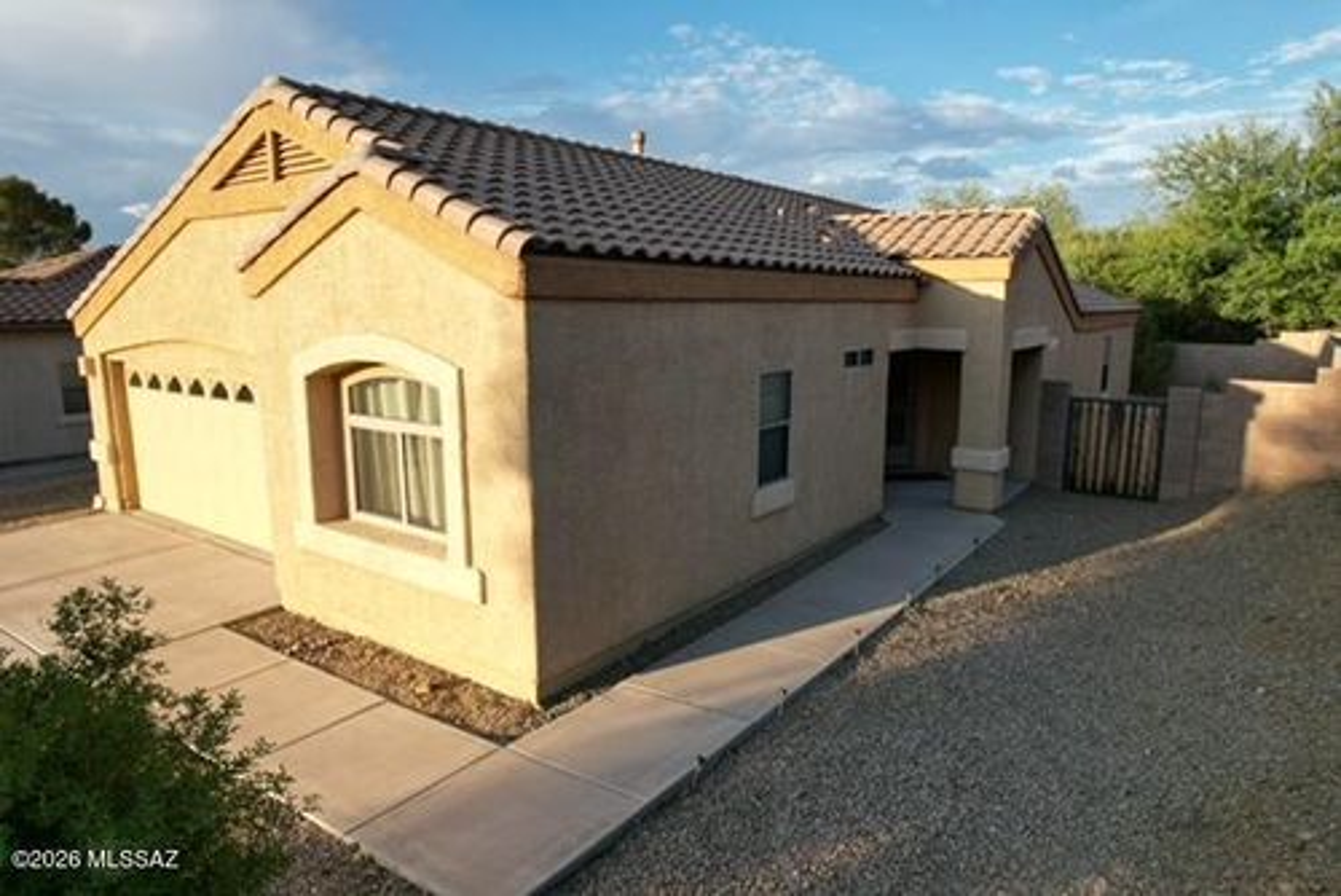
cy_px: 448
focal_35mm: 22
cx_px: 670
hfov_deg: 78.5
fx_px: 820
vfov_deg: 57.3
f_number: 2.8
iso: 100
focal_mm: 8.38
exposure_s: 1/100
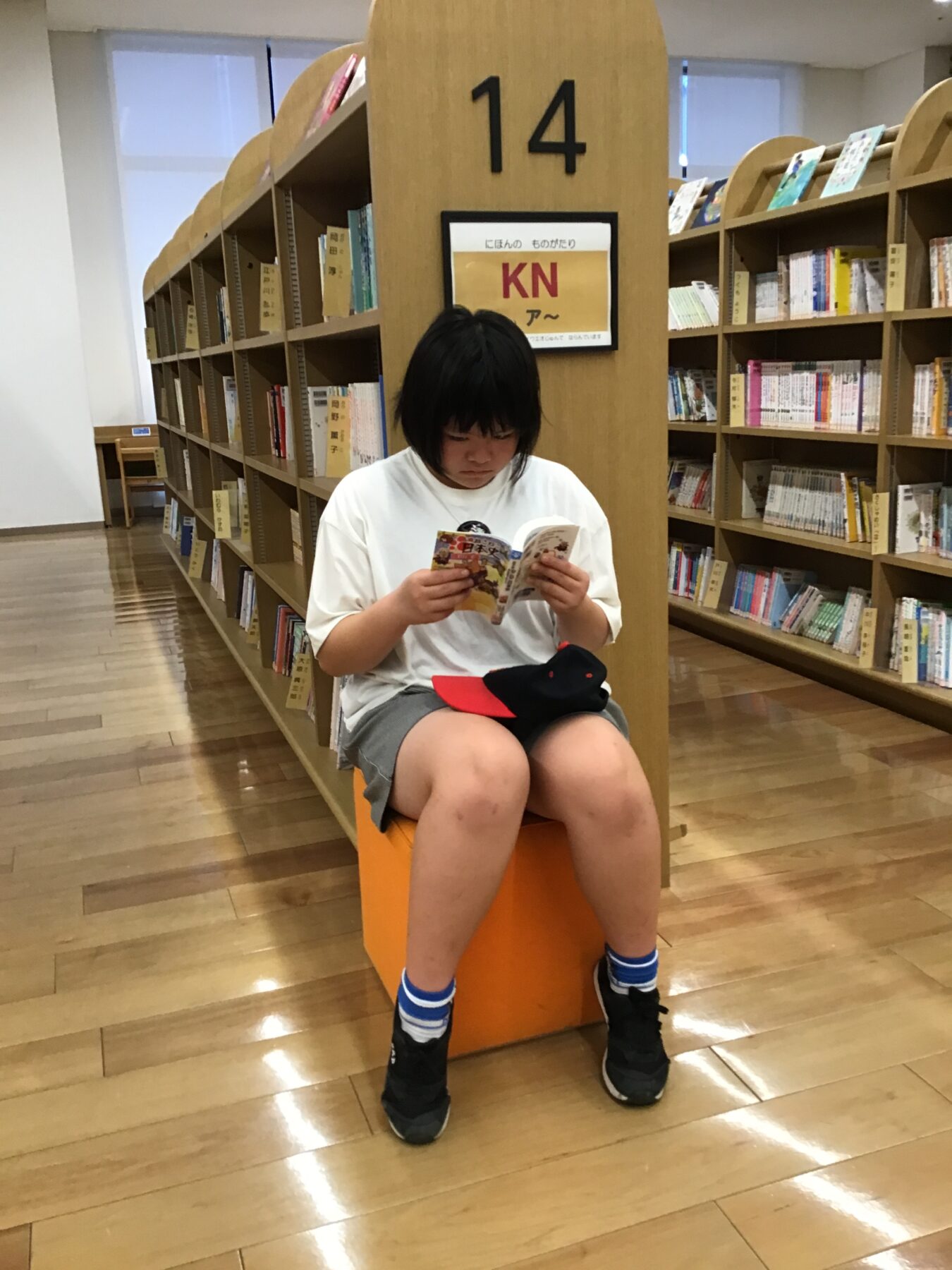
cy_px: 635
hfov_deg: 45.4
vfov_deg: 58.4
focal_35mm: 31
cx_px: 476
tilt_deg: -14.1
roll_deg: +1.6
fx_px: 1137
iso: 80
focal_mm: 3.3
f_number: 2.4
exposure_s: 1/30
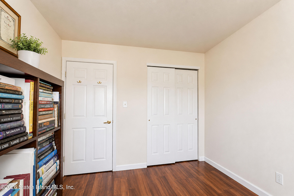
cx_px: 147
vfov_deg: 77.3
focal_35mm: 15
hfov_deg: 100.4
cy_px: 98
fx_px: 122
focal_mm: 10
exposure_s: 1/100
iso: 1250
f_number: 4.5
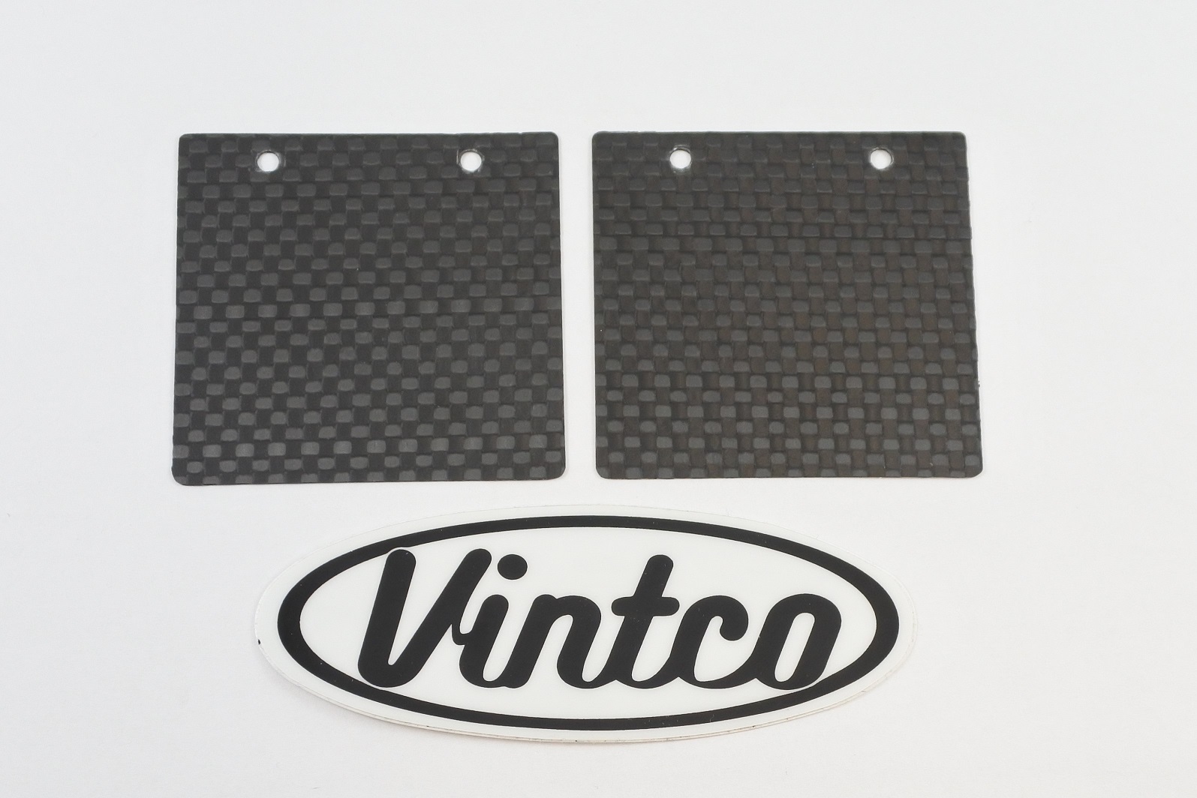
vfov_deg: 36.0
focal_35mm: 37
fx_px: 1230
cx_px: 598
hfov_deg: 51.9
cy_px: 399
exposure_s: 1/125
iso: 450
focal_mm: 14
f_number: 4
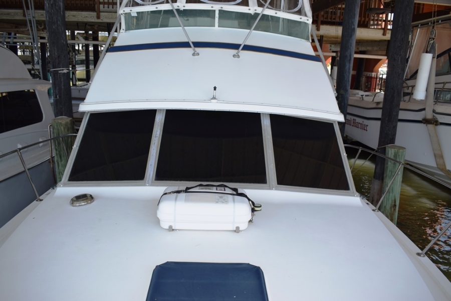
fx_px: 376
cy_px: 150
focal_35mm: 30
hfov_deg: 61.9
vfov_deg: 43.6
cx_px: 226
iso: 100
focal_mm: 20
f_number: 6.3
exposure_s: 1/160
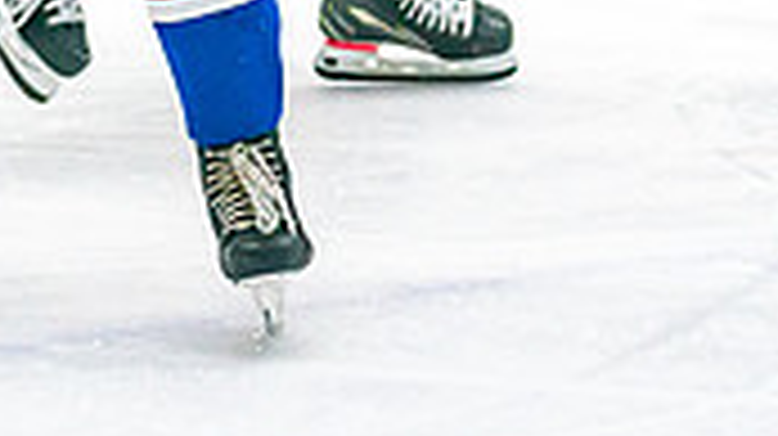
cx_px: 322
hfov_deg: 6.8
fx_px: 6555
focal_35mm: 318
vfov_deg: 3.8
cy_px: -393
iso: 3200
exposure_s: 1/1000
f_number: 2.8
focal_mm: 74
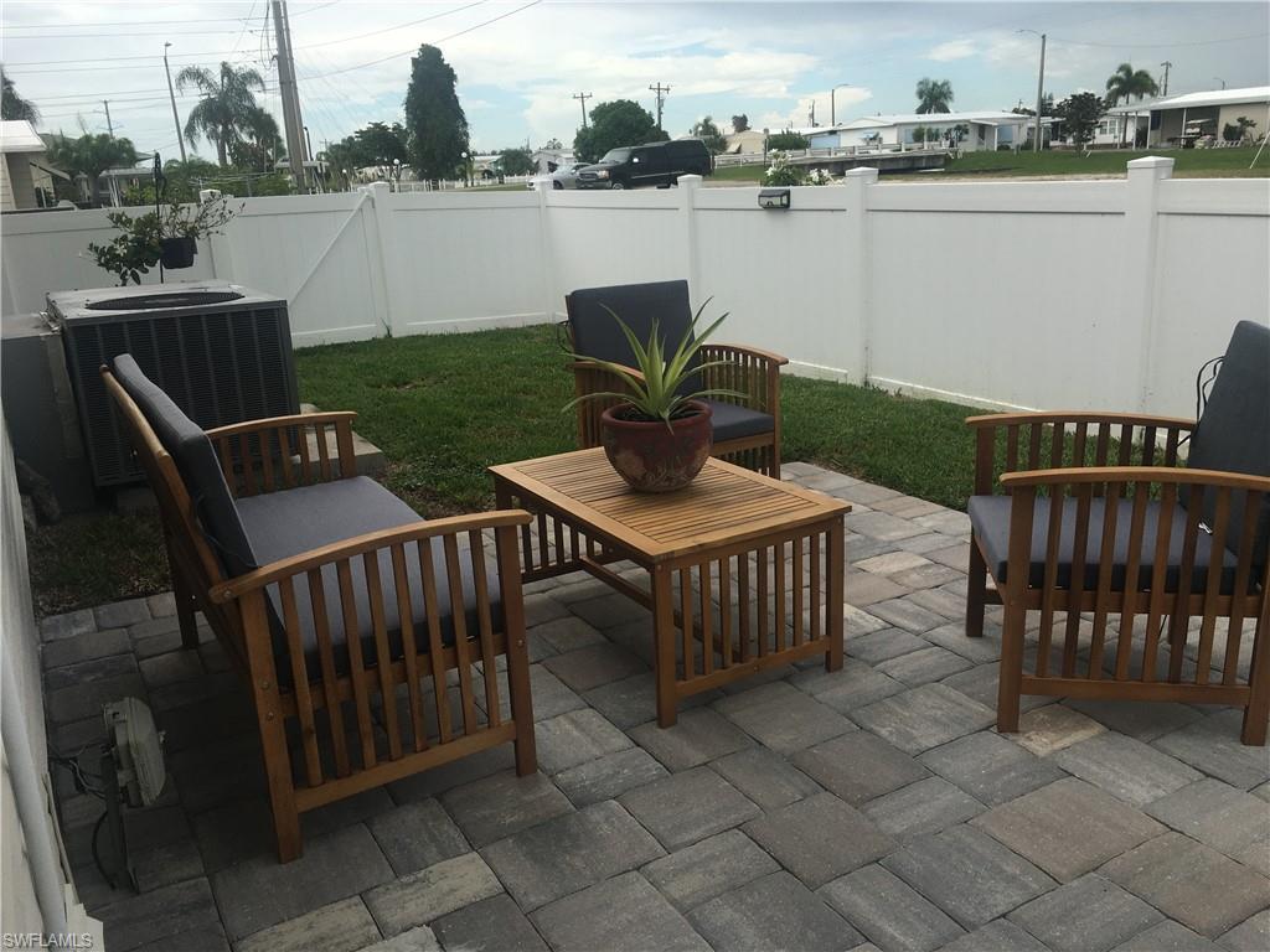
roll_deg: +4.5
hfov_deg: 61.7
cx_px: 635
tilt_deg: -15.0
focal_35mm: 29
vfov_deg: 48.2
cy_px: 476
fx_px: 1064
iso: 25
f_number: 2.2
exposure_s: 1/818
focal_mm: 4.15
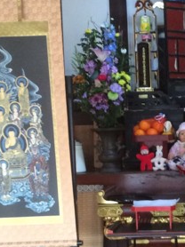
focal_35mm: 92
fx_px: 657
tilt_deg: -8.2
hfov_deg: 15.6
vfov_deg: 21.1
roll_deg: +2.0
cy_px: 192
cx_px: 201
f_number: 2.4
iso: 160
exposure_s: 1/24
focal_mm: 3.3
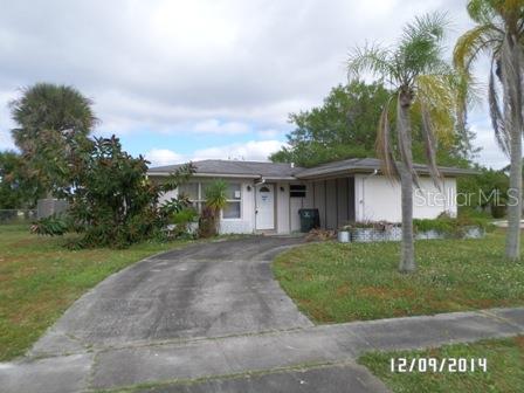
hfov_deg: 69.4
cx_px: 262
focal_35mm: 25
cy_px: 196
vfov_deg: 54.9
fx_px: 378
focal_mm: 4.5
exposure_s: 1/1000
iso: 80
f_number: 2.5
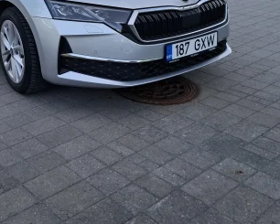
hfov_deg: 38.5
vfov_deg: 30.3
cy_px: 12
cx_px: 69
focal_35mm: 47
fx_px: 390
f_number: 1.8
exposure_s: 1/426
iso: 50
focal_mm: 5.54
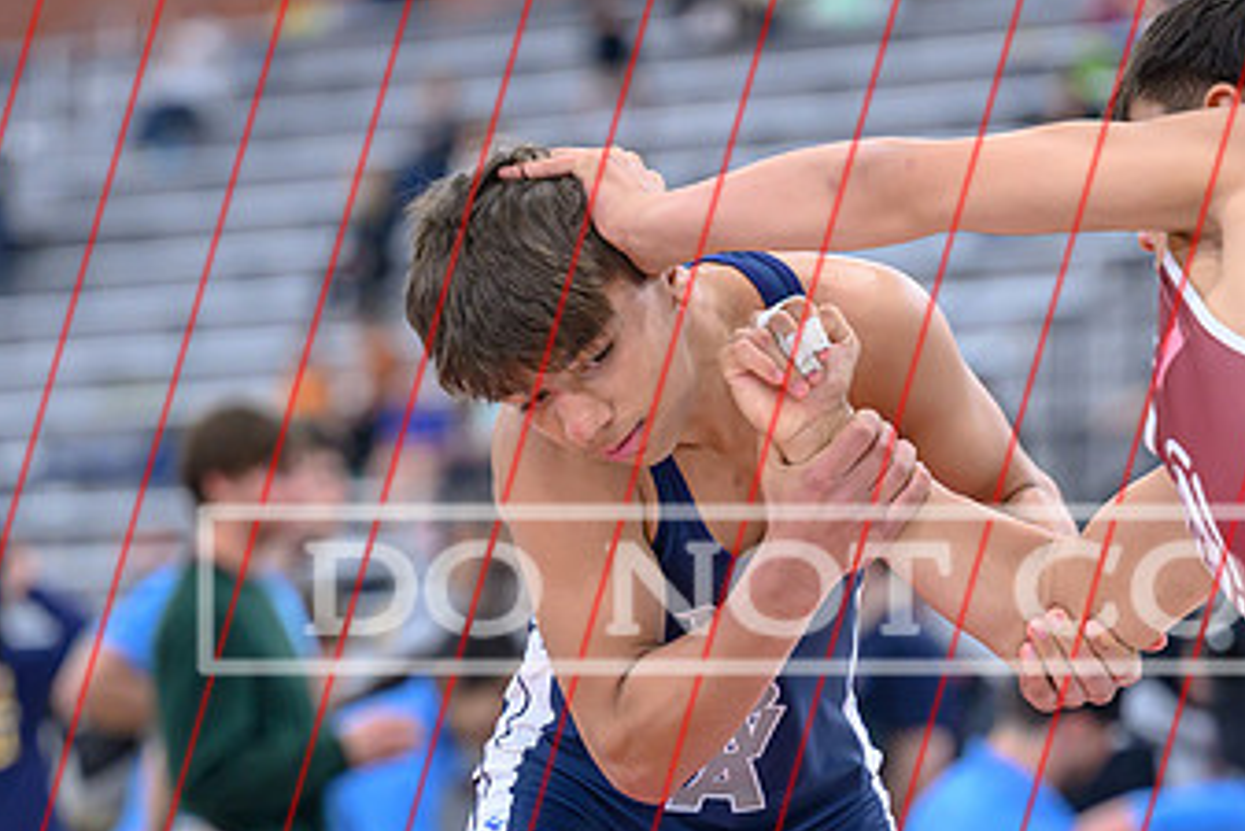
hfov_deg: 7.7
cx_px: 621
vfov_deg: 5.1
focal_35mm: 269
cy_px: 780
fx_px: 9306
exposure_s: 1/640
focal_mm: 125
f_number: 2.8
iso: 2000
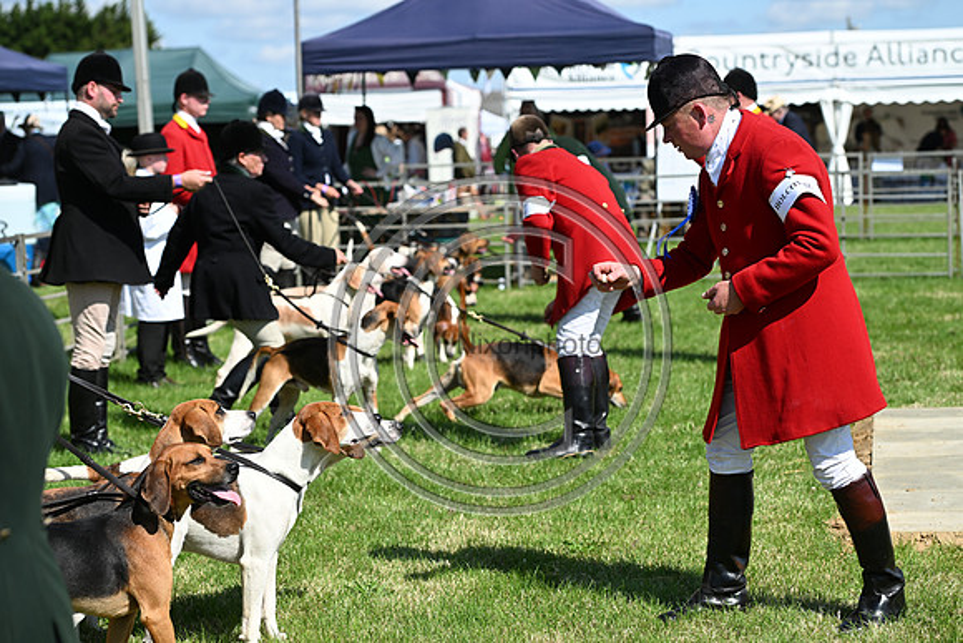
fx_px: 2542
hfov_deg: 21.5
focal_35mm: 95
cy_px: 322
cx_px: 482
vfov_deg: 14.4
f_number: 4.5
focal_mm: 95
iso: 180
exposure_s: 1/1250
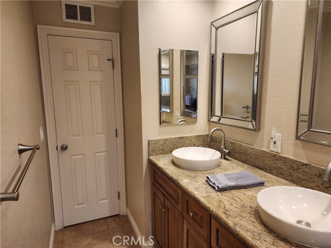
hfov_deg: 73.9
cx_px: 166
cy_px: 124
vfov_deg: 58.9
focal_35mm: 23
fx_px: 220
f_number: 1.8
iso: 200
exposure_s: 1/120
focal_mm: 6.4
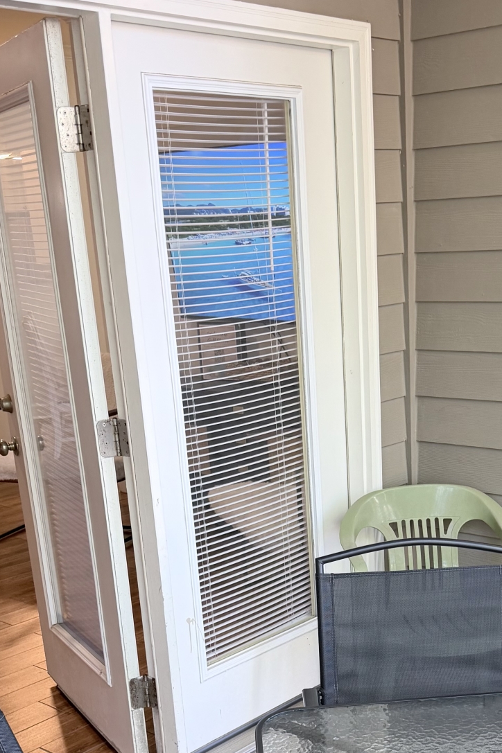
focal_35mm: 49
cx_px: 334
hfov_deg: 27.3
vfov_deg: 38.8
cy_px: 606
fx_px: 1025
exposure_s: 1/60
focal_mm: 6.76
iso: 125
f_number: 1.78
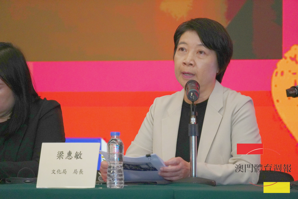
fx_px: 2657
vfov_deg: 4.3
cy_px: 100
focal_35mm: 321
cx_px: 149
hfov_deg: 6.4
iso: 1600
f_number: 6.3
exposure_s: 1/250
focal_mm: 214
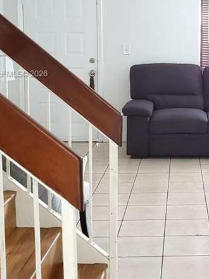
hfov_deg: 22.6
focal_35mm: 63
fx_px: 507
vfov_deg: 30.3
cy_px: 74
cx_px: 197
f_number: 2.4
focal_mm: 4.3
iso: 640
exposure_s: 1/9
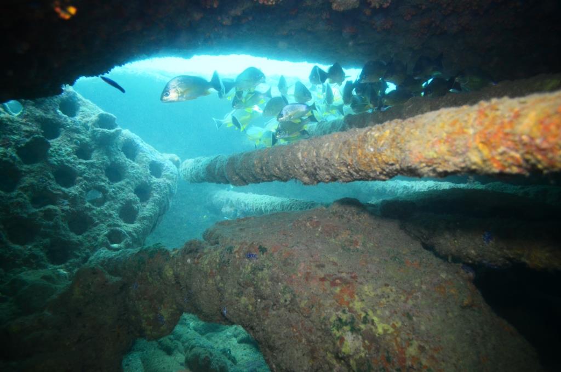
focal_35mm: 27
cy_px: 186
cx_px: 280
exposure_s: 1/100
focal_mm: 18
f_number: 3.5
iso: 640
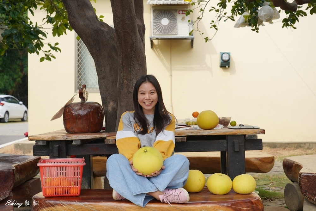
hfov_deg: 35.0
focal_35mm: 57
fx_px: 500
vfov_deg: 23.8
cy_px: 106
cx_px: 158
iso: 100
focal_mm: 57
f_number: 5.6
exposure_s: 1/250
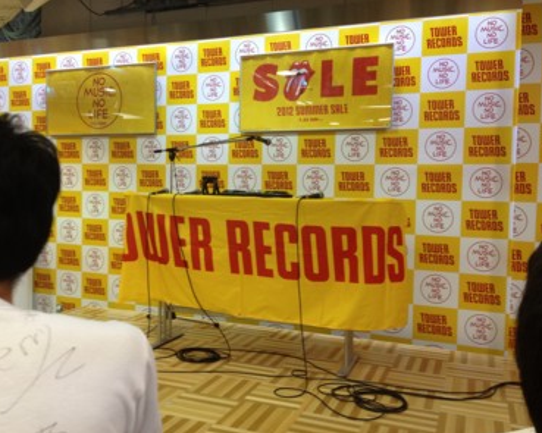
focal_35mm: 37
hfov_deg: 49.1
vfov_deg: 40.1
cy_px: 219
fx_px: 593
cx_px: 257
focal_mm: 4.28
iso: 80
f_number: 2.4
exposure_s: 1/60
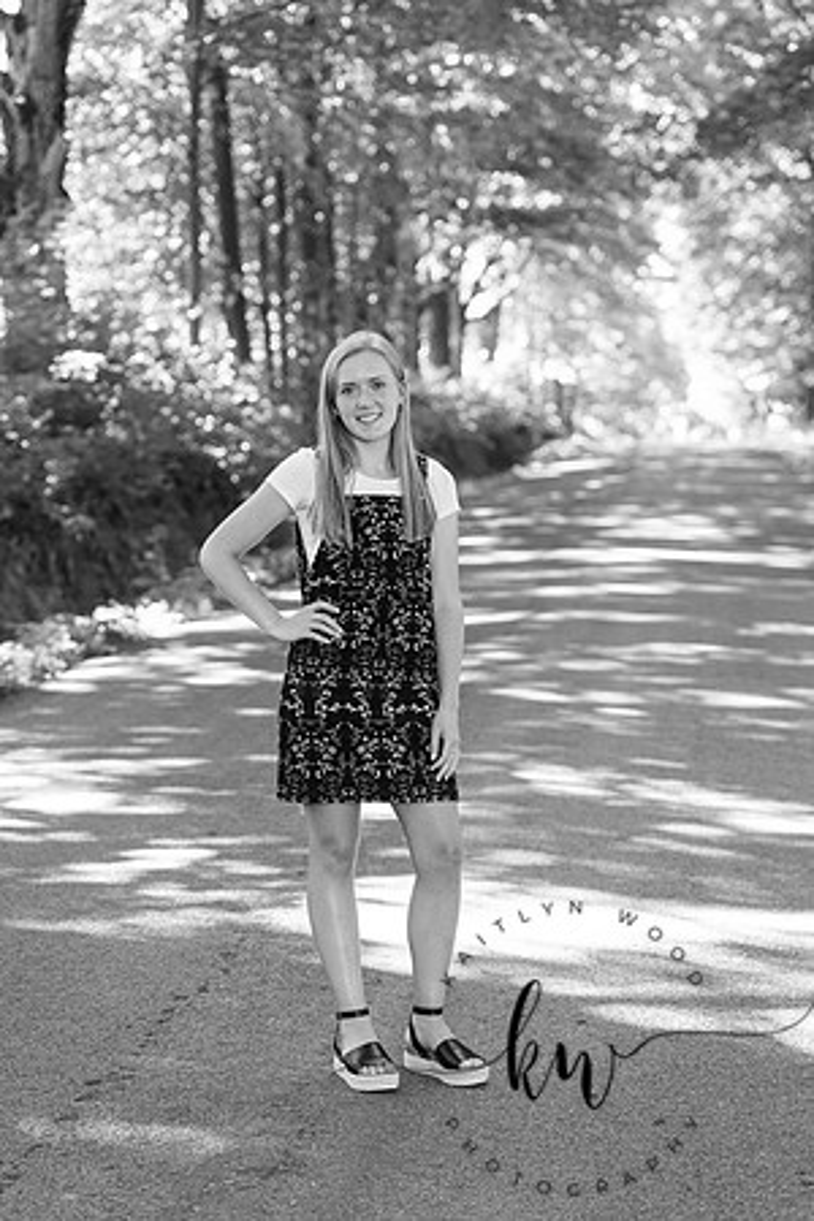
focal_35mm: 90
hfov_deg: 15.2
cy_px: 610
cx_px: 407
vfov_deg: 22.6
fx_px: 3052
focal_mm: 90
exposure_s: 1/200
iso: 640
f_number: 3.5
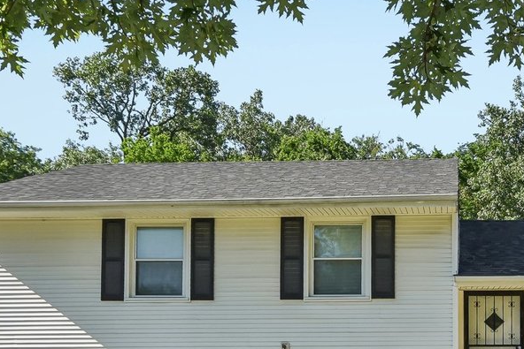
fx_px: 777
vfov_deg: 25.2
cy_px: 232
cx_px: 429
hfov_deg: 35.9
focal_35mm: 53
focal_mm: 13
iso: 400
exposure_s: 1/800
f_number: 8
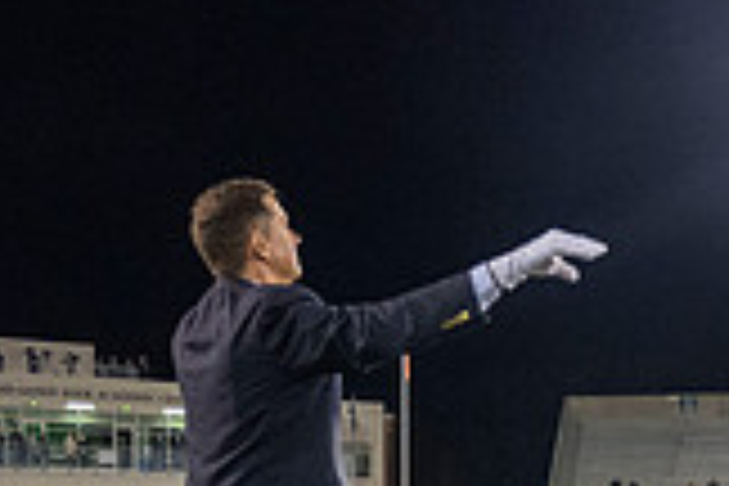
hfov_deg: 23.4
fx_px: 1741
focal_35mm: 86
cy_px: 736
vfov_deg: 14.7
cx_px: 536
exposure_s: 1/500
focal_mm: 24
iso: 2500
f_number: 4
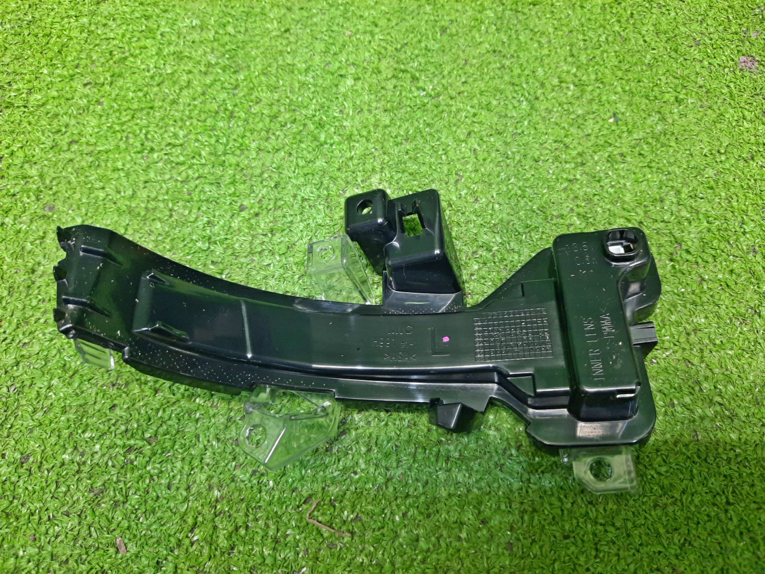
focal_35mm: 25
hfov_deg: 69.4
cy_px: 287
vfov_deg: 54.9
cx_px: 382
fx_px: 552
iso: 261
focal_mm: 4.6
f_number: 2
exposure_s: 1/50
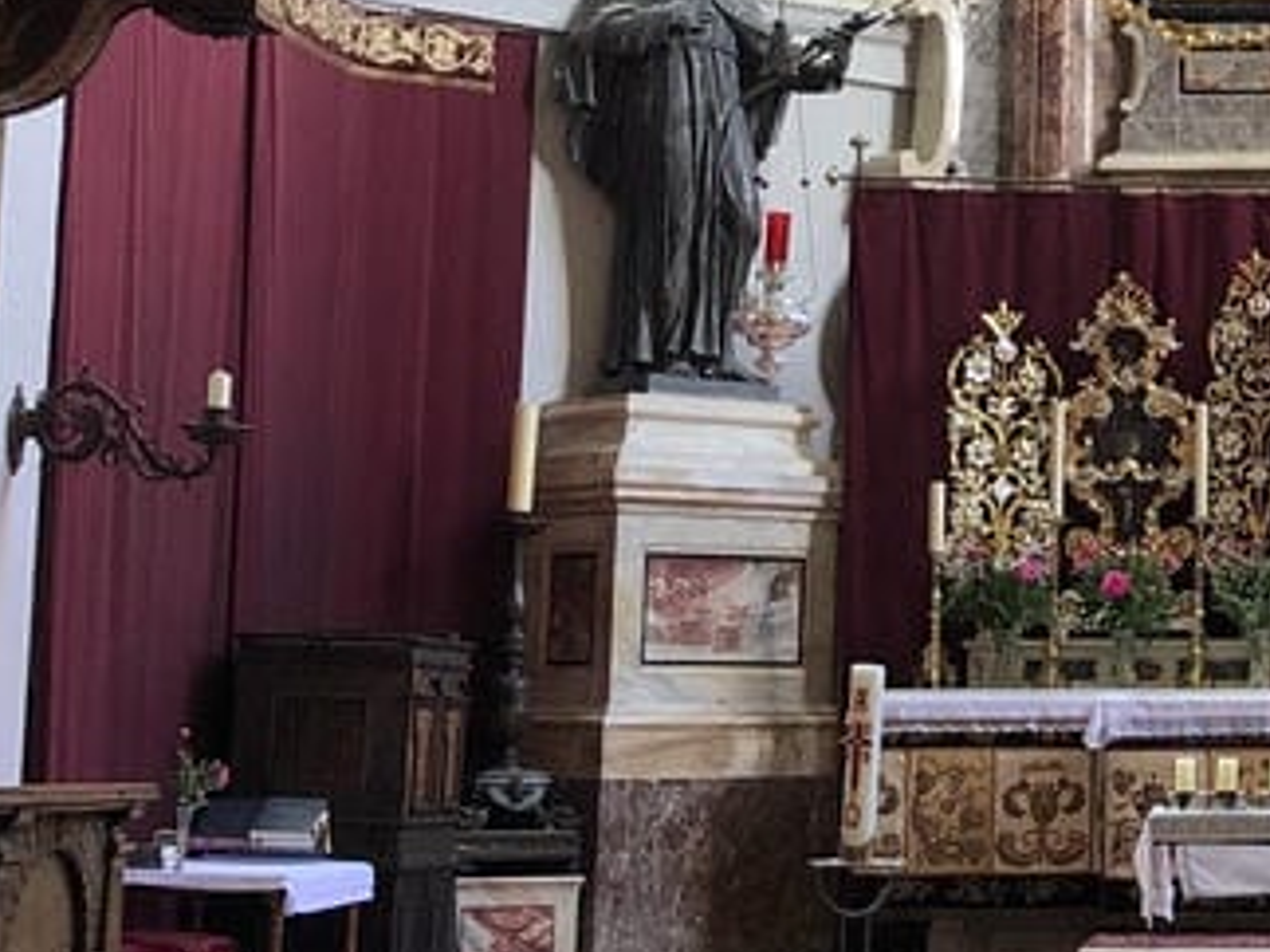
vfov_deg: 14.0
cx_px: 1372
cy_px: 43
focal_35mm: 104
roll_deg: -0.3
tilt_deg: +9.0
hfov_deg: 18.3
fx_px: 3814
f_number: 1.8
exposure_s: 1/20
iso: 40
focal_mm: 3.99
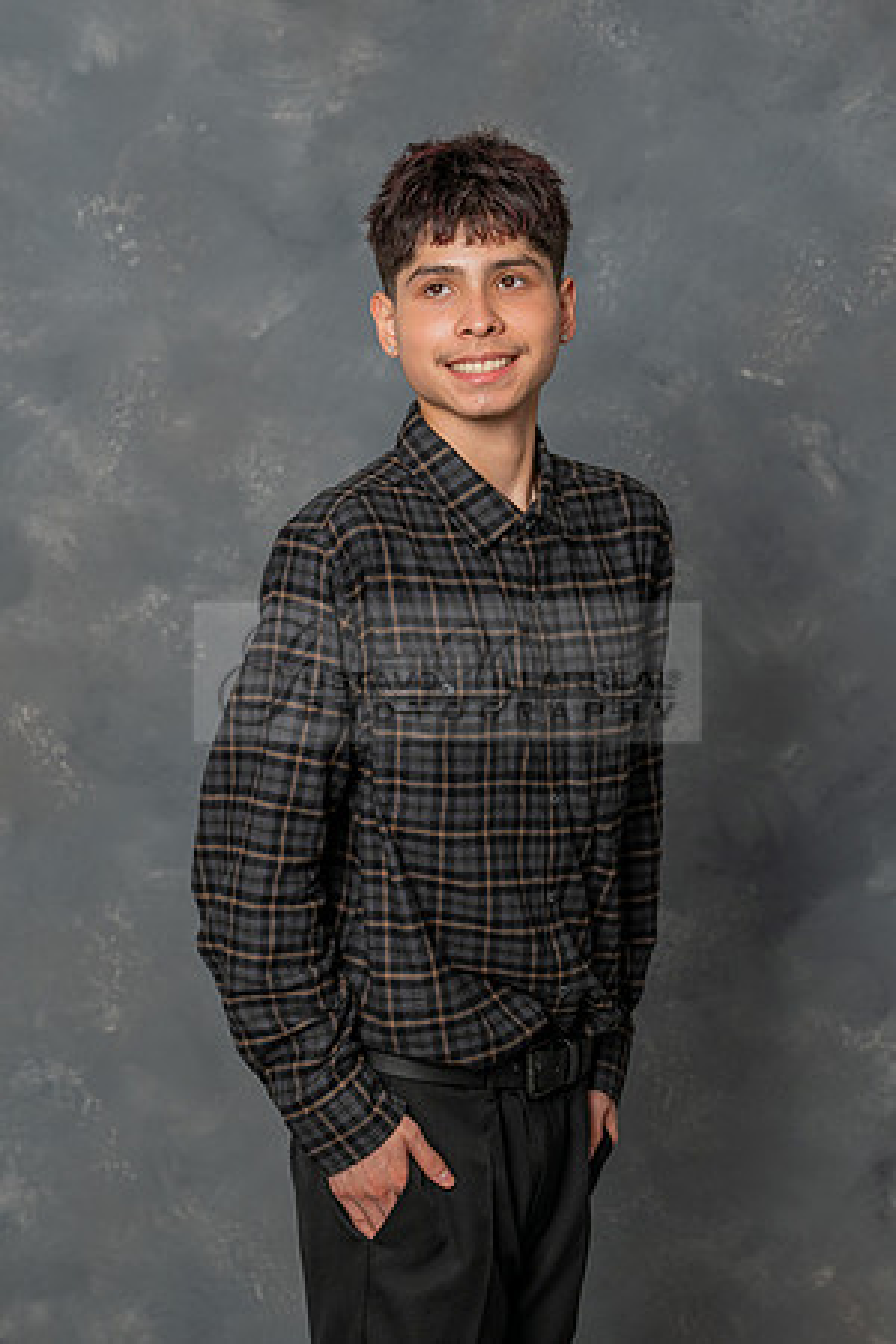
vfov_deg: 23.8
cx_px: 300
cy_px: 672
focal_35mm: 86
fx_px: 3192
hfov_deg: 15.9
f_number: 4
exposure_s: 1/200
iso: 200
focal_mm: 57
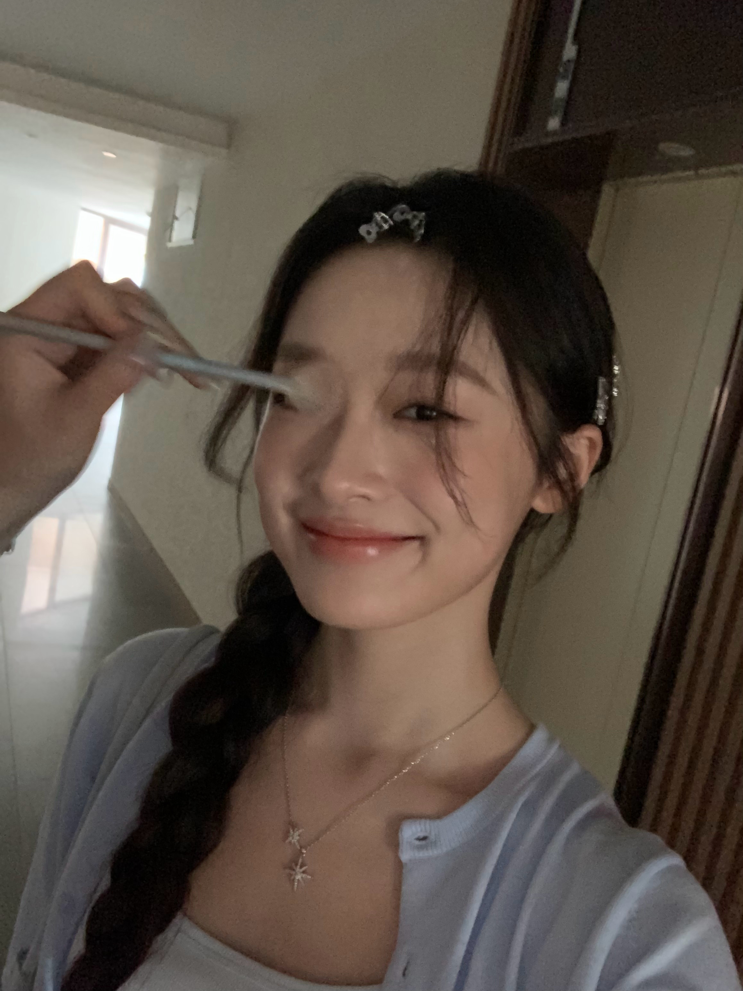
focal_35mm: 32
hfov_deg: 44.2
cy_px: 496
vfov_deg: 56.8
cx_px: 372
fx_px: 916
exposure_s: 1/15
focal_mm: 2.87
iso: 1600
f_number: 2.2
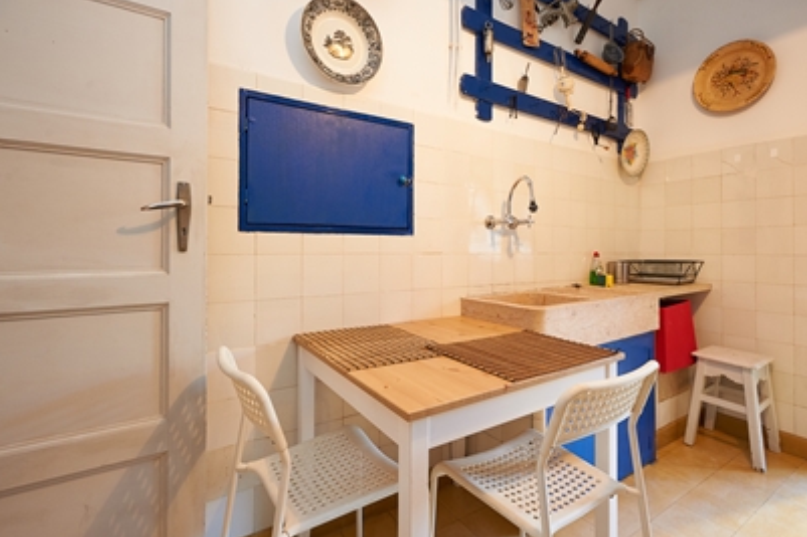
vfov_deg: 70.4
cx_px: 423
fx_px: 381
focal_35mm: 17
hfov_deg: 93.2
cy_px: 275
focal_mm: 16
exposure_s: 1/6
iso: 640
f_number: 7.1
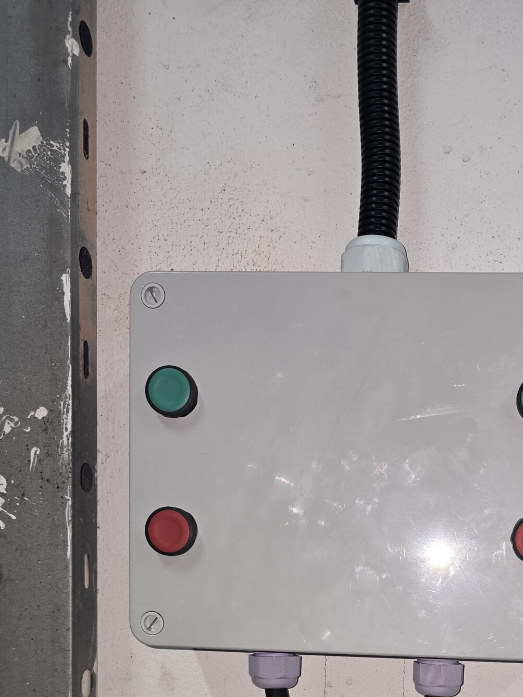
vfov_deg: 39.1
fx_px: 886
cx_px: 401
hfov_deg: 32.2
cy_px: 661
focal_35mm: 44
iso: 40
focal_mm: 6.3
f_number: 1.7
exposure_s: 1/50
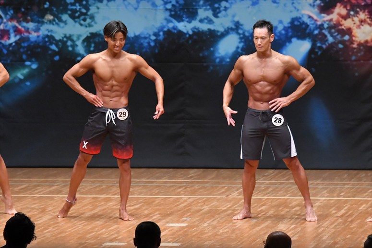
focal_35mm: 255
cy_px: 124
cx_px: 186
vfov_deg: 5.4
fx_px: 2634
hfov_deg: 8.1
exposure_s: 1/400
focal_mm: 170
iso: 8000
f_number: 5.6
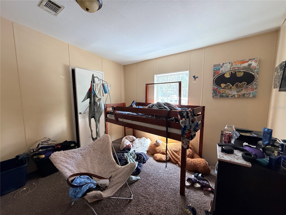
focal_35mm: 14
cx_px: 143
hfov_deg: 102.1
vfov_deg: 85.7
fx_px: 116
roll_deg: +0.6
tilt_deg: -6.5
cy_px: 108
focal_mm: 2.22
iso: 250
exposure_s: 1/99
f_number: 2.2
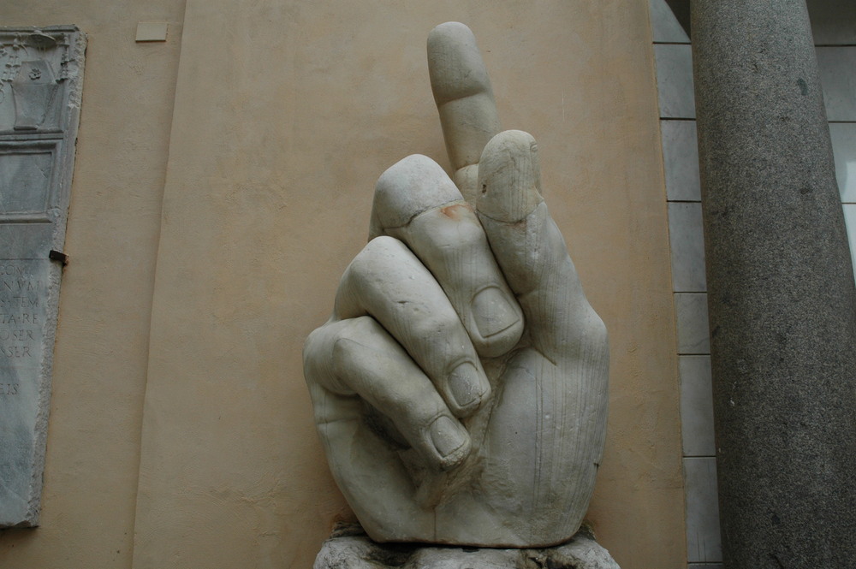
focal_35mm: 27
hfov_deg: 67.4
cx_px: 428
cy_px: 284
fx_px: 641
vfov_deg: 47.9
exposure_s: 1/400
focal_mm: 18
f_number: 10
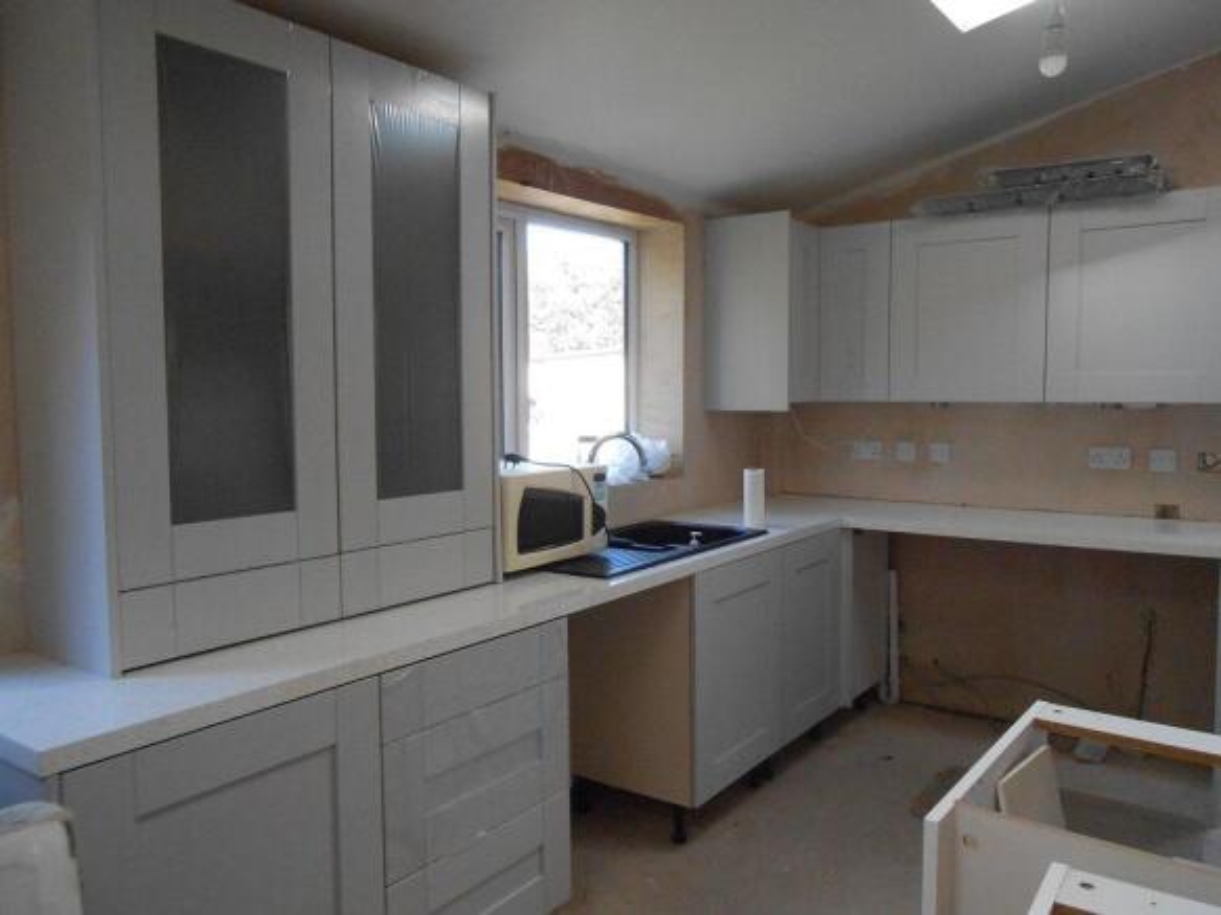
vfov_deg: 53.0
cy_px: 458
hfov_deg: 67.3
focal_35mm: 26
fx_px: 917
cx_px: 610
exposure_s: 1/125
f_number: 3.5
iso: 400
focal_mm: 4.6
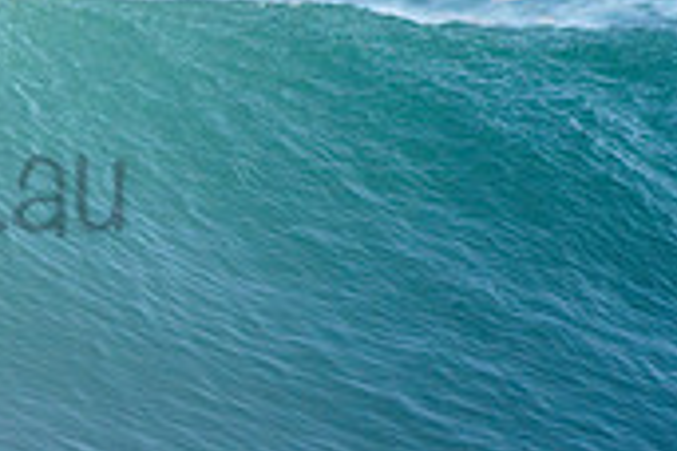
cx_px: -293
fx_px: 31948
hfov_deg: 1.2
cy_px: 140
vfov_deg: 0.8
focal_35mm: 1699
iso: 450
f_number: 5.6
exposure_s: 1/1600
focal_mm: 500
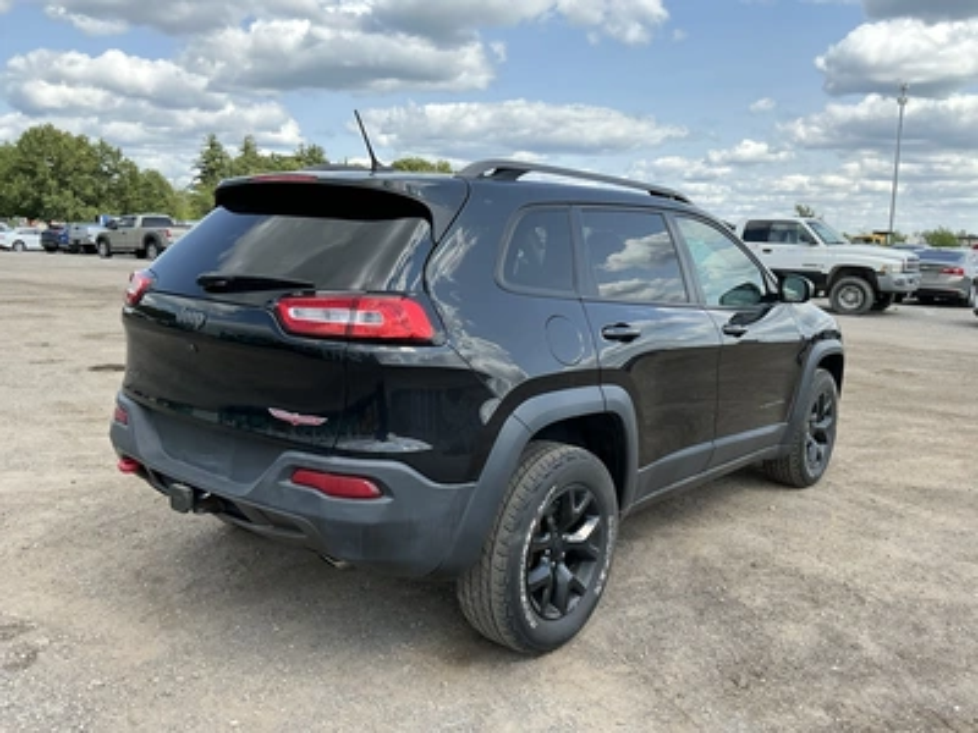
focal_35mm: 28
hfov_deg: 63.4
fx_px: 791
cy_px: 366
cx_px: 489
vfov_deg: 49.7
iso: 25
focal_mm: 3
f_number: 1.8
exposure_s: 1/1015
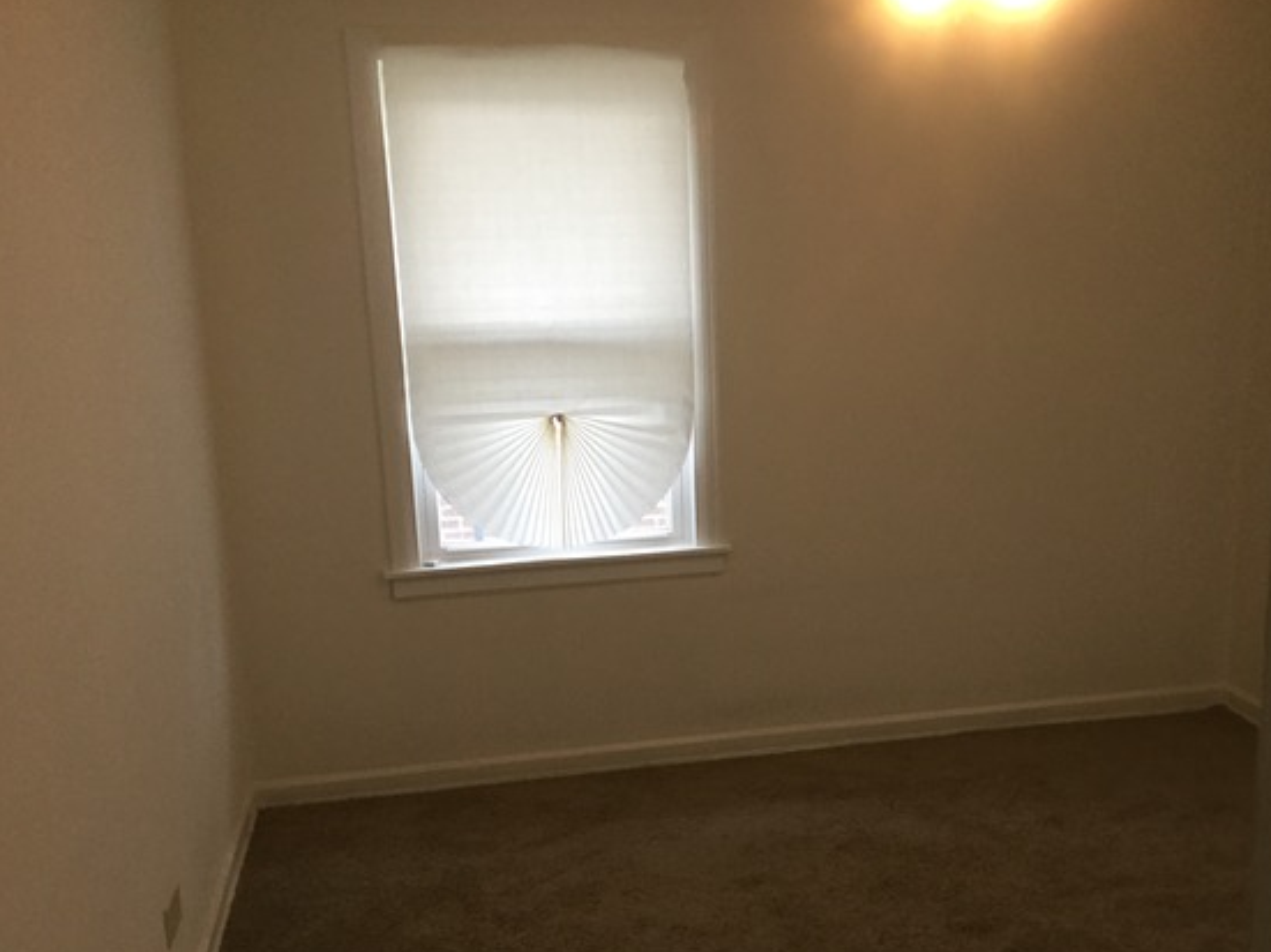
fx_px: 1322
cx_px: 715
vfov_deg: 39.6
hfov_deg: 51.2
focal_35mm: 36
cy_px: 539
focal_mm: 3.3
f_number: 2.4
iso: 80
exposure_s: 1/30
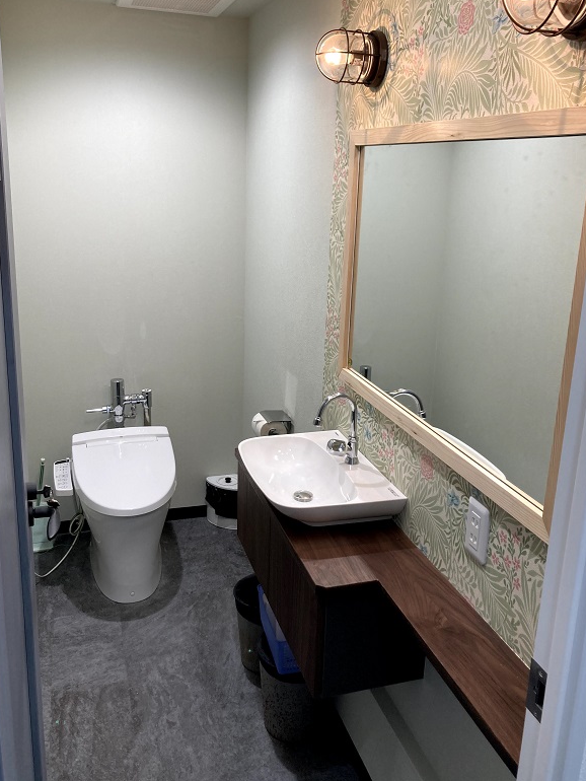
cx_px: 297
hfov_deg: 45.5
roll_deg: -0.2
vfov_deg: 58.3
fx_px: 699
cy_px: 358
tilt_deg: -13.8
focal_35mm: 31
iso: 50
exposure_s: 1/60
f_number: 1.8
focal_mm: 3.99
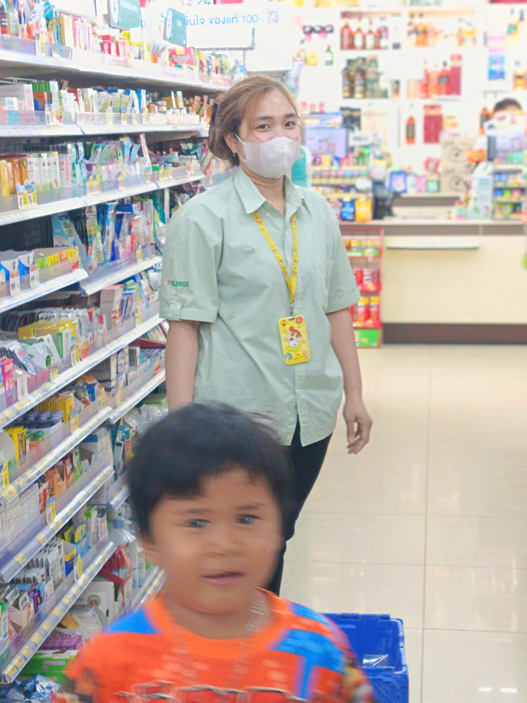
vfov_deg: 27.0
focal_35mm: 72
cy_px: 352
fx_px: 1462
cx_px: 264
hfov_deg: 20.4
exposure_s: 1/33.3
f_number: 3.5
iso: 635
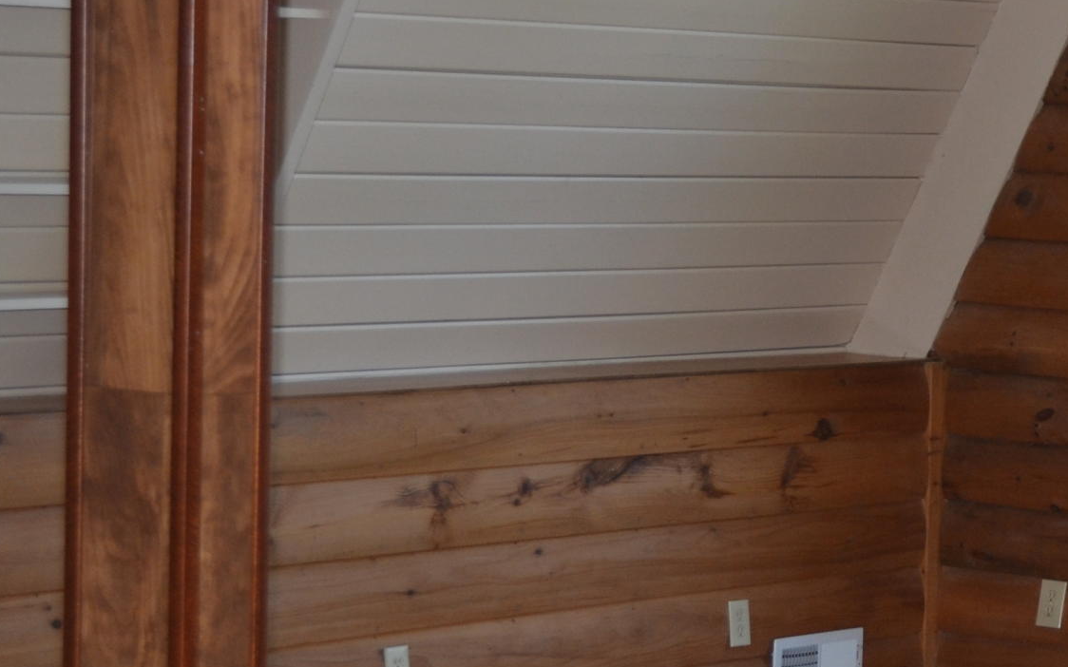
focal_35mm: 118
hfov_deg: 16.8
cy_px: 362
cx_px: 1297
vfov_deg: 11.1
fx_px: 3444
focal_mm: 29
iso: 400
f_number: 4.5
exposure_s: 1/100
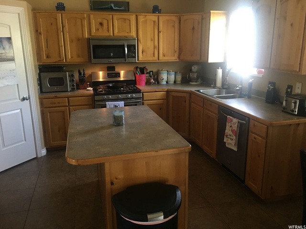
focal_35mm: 29
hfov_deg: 61.7
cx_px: 153
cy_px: 114
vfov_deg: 48.2
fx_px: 256
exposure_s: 1/15
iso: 80
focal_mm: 4.15
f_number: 2.2
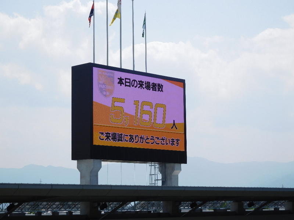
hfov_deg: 21.8
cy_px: 110
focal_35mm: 90
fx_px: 764
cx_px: 147
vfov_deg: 16.4
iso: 125
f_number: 4.7
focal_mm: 16.1
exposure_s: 1/1000
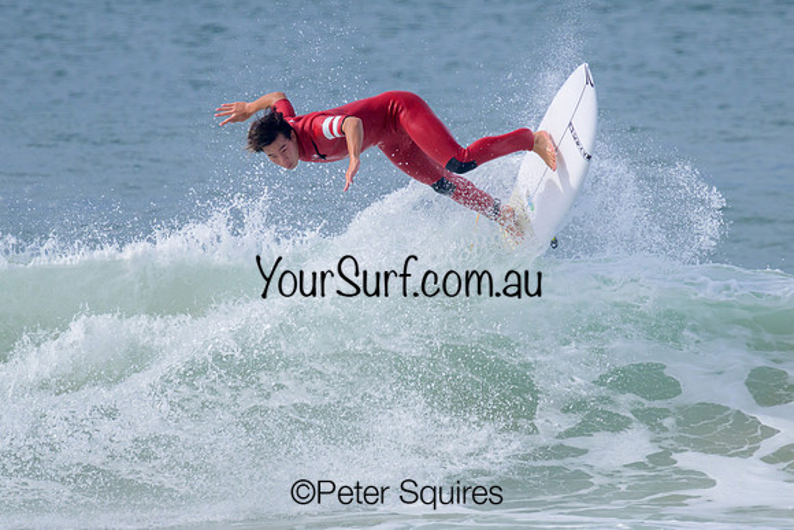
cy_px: 275
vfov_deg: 1.3
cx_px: 395
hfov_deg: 1.9
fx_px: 24216
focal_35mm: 1098
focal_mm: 800
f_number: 11
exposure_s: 1/2000
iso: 800
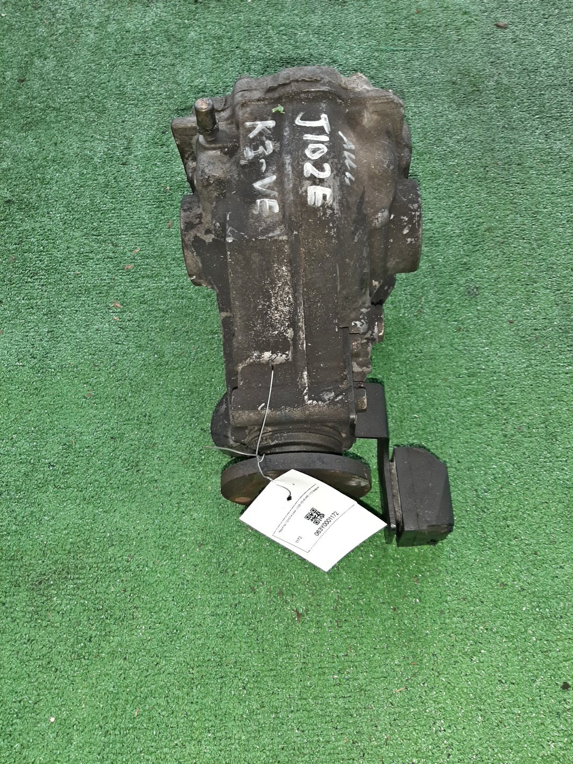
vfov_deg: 67.3
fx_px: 574
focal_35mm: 26
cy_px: 382
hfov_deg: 53.1
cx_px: 286
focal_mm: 3.93
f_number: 1.7
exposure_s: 1/50
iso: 205
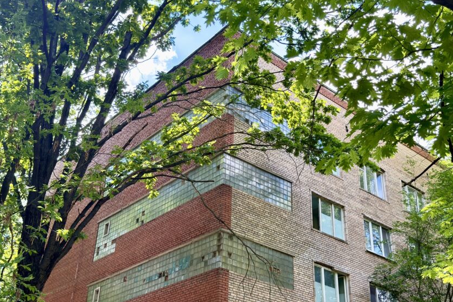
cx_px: 234
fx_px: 566
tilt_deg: +27.7
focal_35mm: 45
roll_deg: -0.9
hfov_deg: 43.6
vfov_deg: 29.8
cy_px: 180
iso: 100
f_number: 1.78
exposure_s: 1/805
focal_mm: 6.76
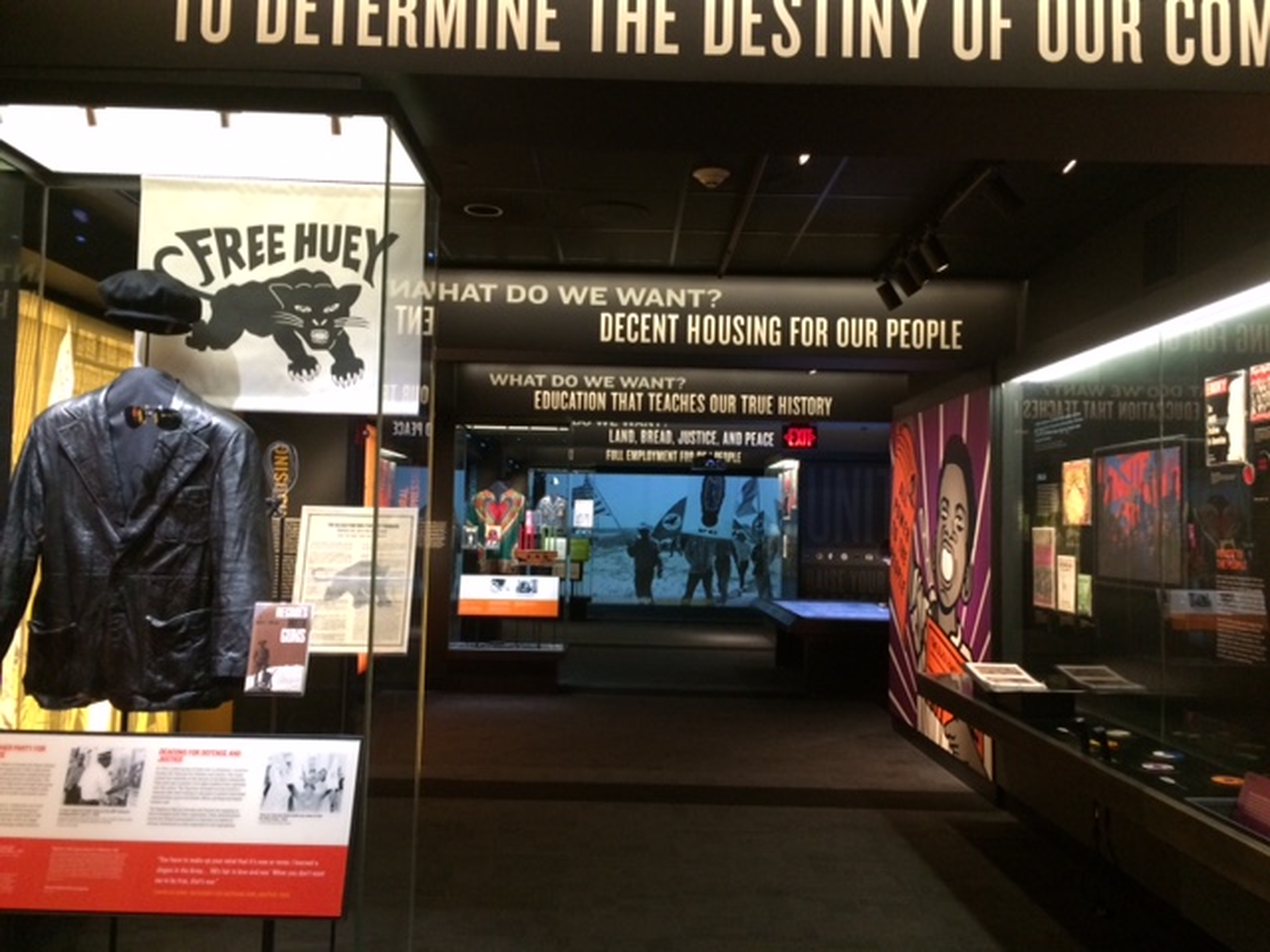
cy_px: 476
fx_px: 1064
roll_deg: +0.2
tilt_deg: +2.2
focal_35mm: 29
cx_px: 635
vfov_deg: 48.2
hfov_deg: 61.7
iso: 320
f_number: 2.2
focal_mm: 4.15
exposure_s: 1/24
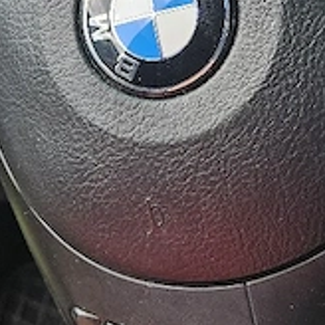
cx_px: 208
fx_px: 1052
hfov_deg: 17.5
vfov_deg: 17.2
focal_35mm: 99
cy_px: 0
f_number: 1.8
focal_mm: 5.4
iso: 32
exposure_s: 1/182
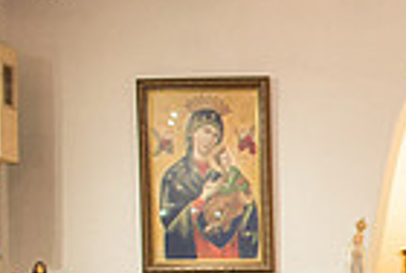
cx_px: 754
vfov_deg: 12.8
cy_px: 405
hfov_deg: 16.4
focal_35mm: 102
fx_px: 1153
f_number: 2.8
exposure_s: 1/160
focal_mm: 24
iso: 1000
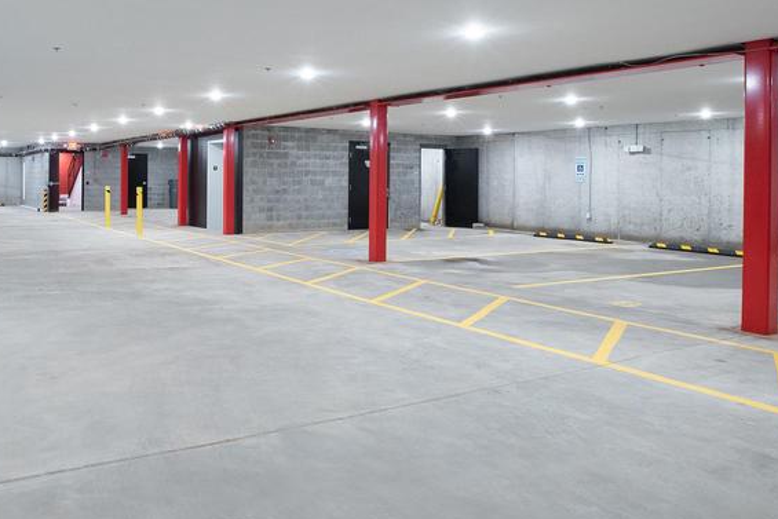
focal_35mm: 29
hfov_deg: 61.7
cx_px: 245
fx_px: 627
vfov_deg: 44.5
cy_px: 182
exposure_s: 1/6
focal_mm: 16
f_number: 9
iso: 1600
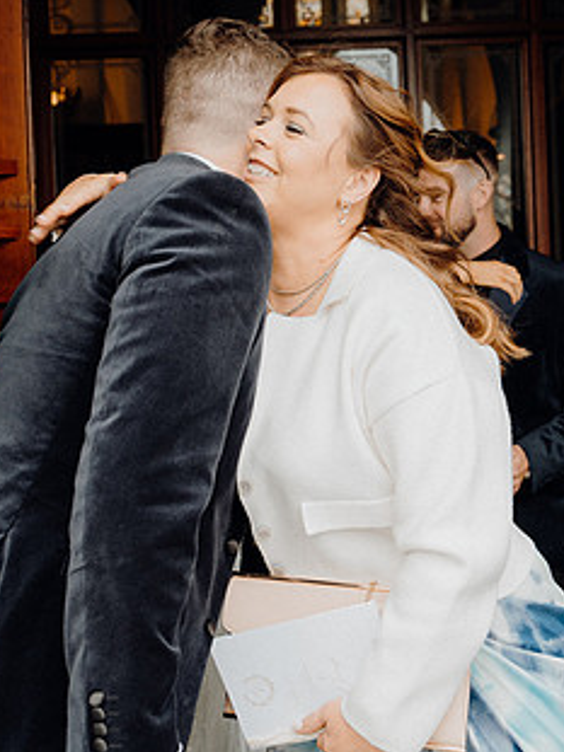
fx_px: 1130
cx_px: 317
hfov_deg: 28.0
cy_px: 294
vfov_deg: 36.7
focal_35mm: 52
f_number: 3.5
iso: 200
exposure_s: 1/200
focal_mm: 29
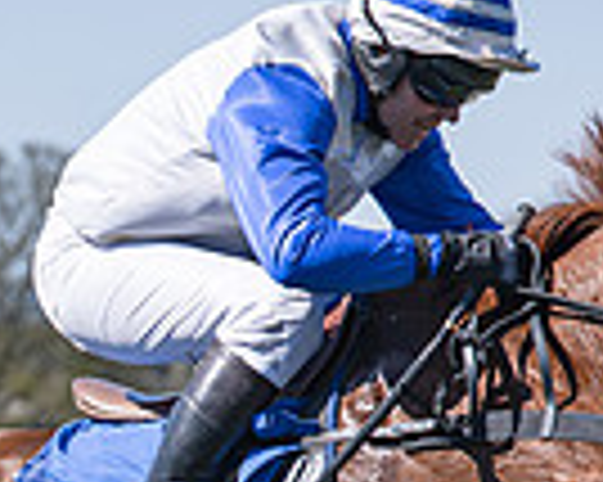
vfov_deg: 3.5
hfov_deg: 4.4
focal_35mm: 438
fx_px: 7811
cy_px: 750
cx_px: 117
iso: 72
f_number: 2.8
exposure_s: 1/2000
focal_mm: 70
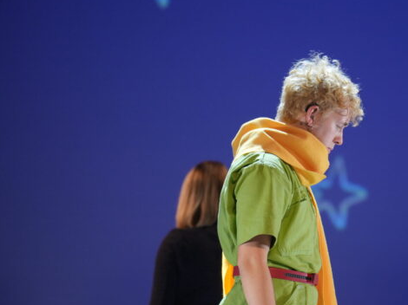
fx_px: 3334
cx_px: 332
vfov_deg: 5.2
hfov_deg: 7.0
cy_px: 169
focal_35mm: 283
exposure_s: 1/125
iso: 1000
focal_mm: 180
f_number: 2.8
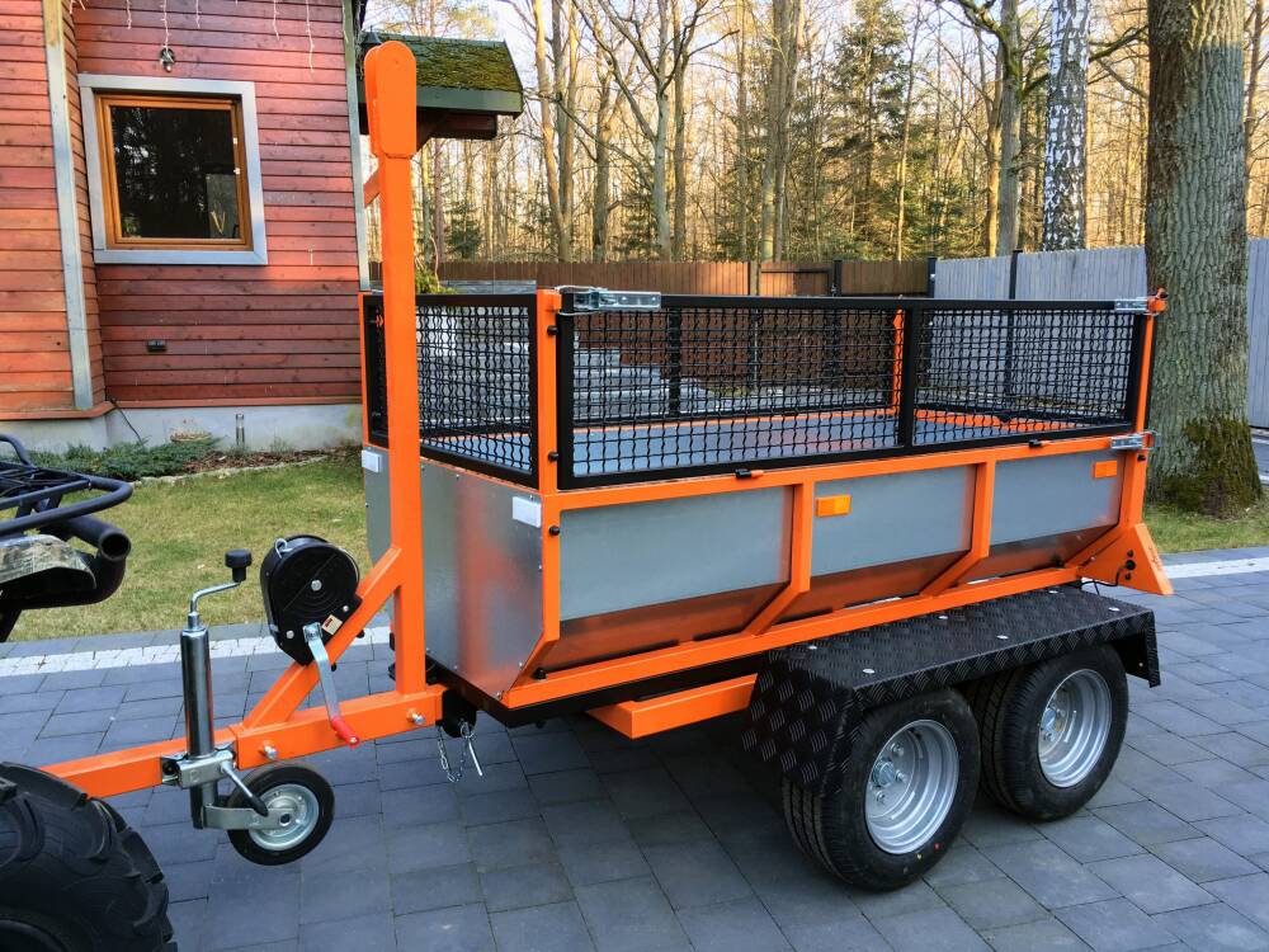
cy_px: 476
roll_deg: +0.0
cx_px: 634
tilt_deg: -9.8
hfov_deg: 61.7
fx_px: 1063
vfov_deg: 48.2
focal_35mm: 29
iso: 32
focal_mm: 4.15
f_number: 2.2
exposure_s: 1/50
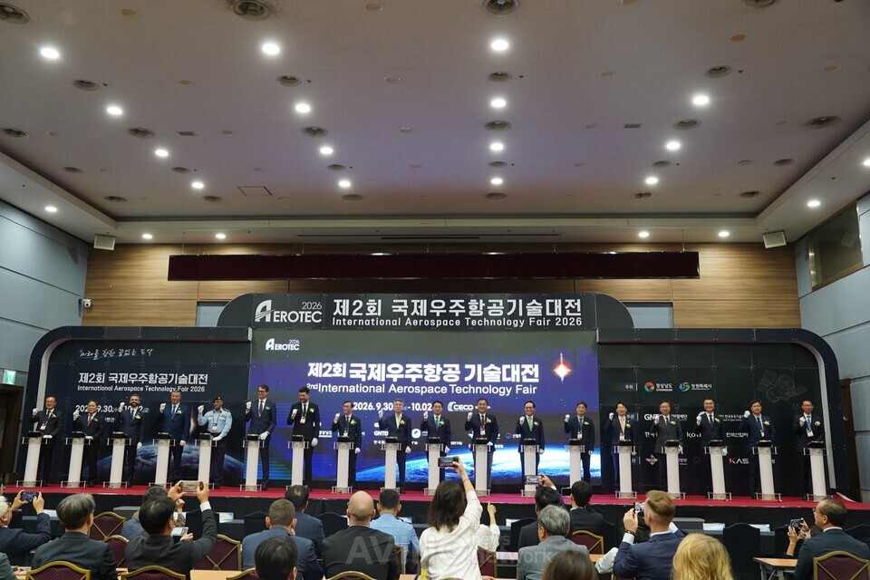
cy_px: 290
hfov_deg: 60.3
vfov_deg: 42.3
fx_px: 749
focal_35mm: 31
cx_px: 435
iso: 1600
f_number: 4
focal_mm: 21
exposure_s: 1/160
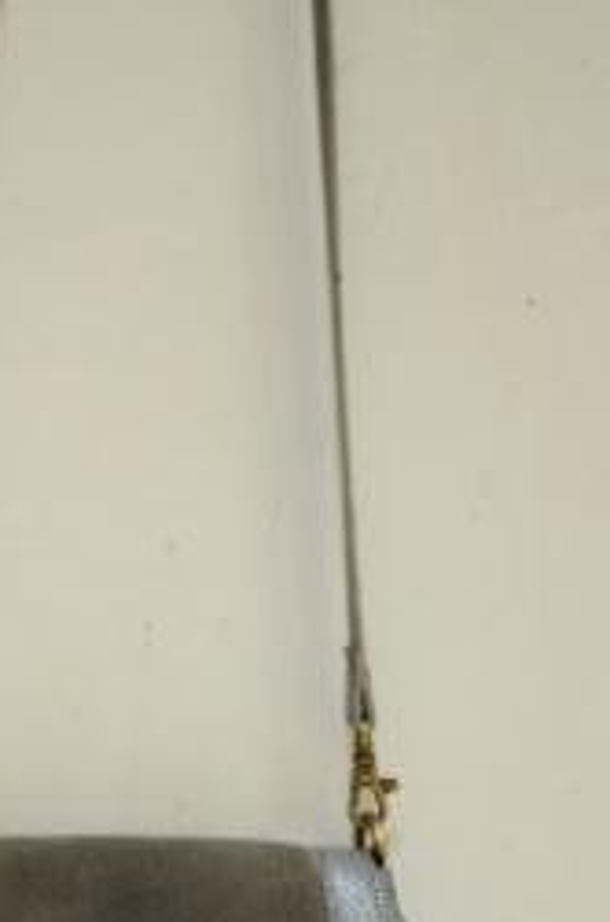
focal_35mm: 177
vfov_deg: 11.6
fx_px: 4523
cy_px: 647
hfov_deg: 7.7
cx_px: 97
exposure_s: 1/60
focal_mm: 66
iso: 1000
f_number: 5.6
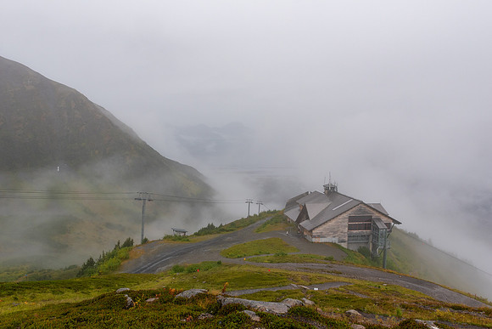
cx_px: 246
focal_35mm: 24
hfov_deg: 73.7
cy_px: 164
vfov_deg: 53.2
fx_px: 328
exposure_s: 1/500
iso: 500
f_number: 9
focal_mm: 24
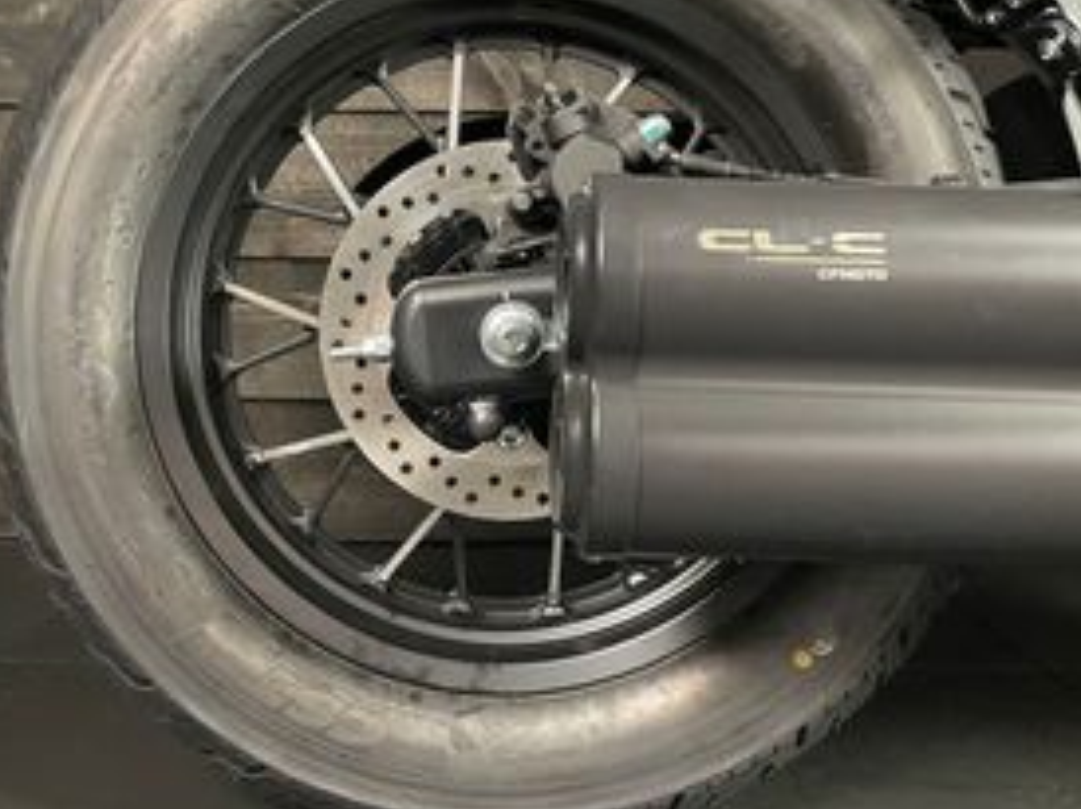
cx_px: 485
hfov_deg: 48.9
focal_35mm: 38
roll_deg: -0.4
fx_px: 1186
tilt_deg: -2.2
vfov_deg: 37.4
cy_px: 304
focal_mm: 4.2
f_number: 1.6
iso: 640
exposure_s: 1/25
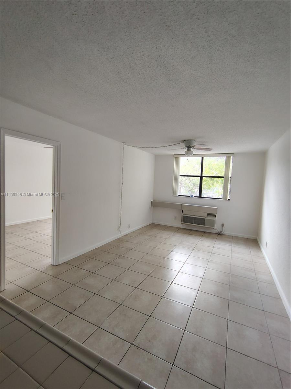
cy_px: 194
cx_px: 146
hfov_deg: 78.1
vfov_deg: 94.5
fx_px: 179
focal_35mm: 16
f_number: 2.2
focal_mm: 2.13
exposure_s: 1/60
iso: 208
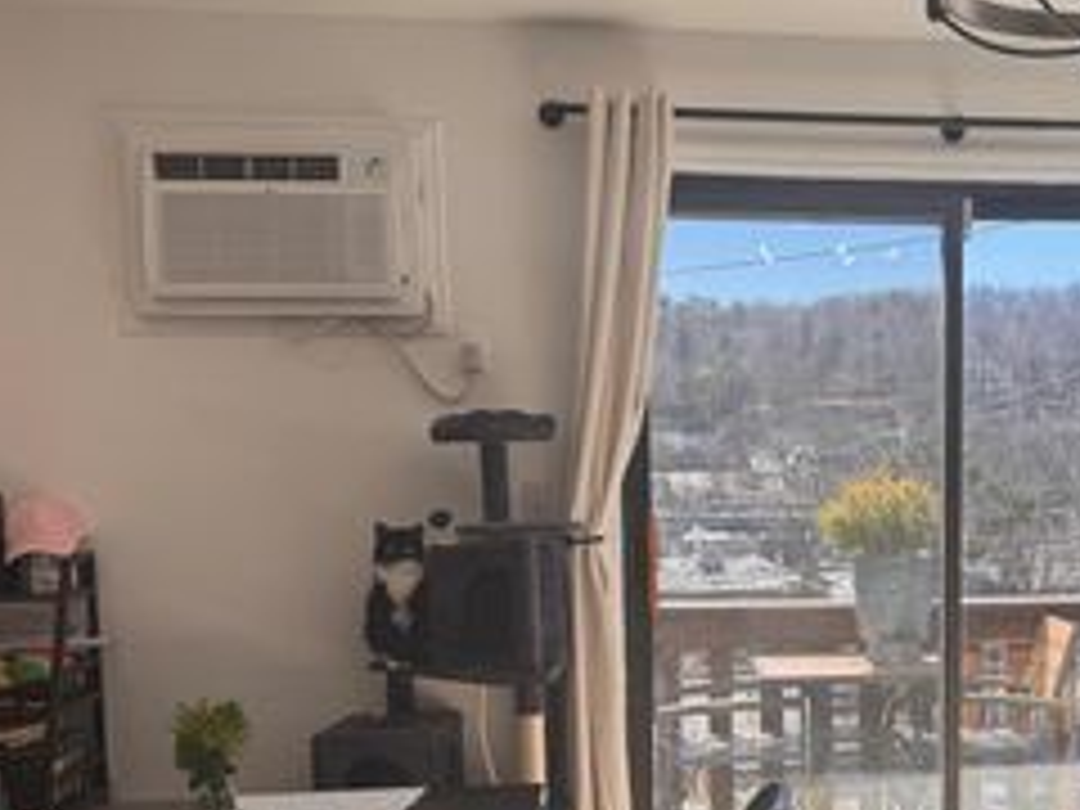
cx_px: 864
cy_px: 605
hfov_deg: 36.9
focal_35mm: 50
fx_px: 1560
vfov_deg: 28.7
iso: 80
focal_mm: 6.76
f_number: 1.78
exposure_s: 1/1076
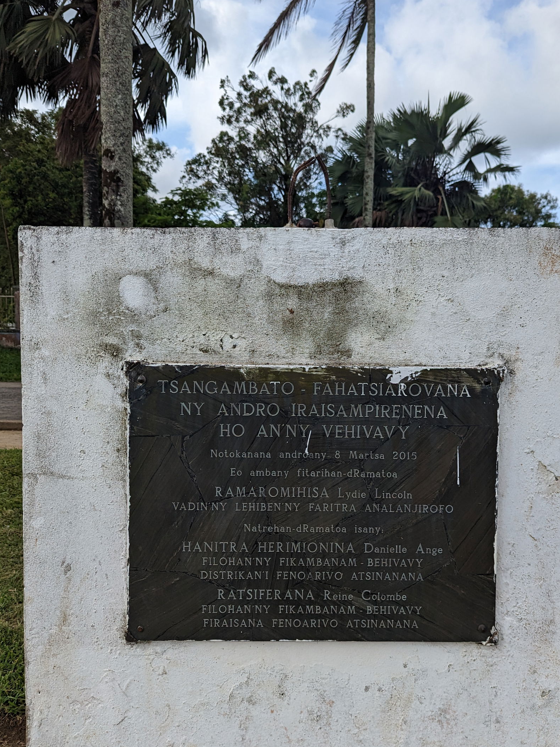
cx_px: 306
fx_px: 625
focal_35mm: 29
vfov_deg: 61.6
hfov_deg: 48.2
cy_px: 362
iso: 49
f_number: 1.85
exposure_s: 1/1572
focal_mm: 6.81
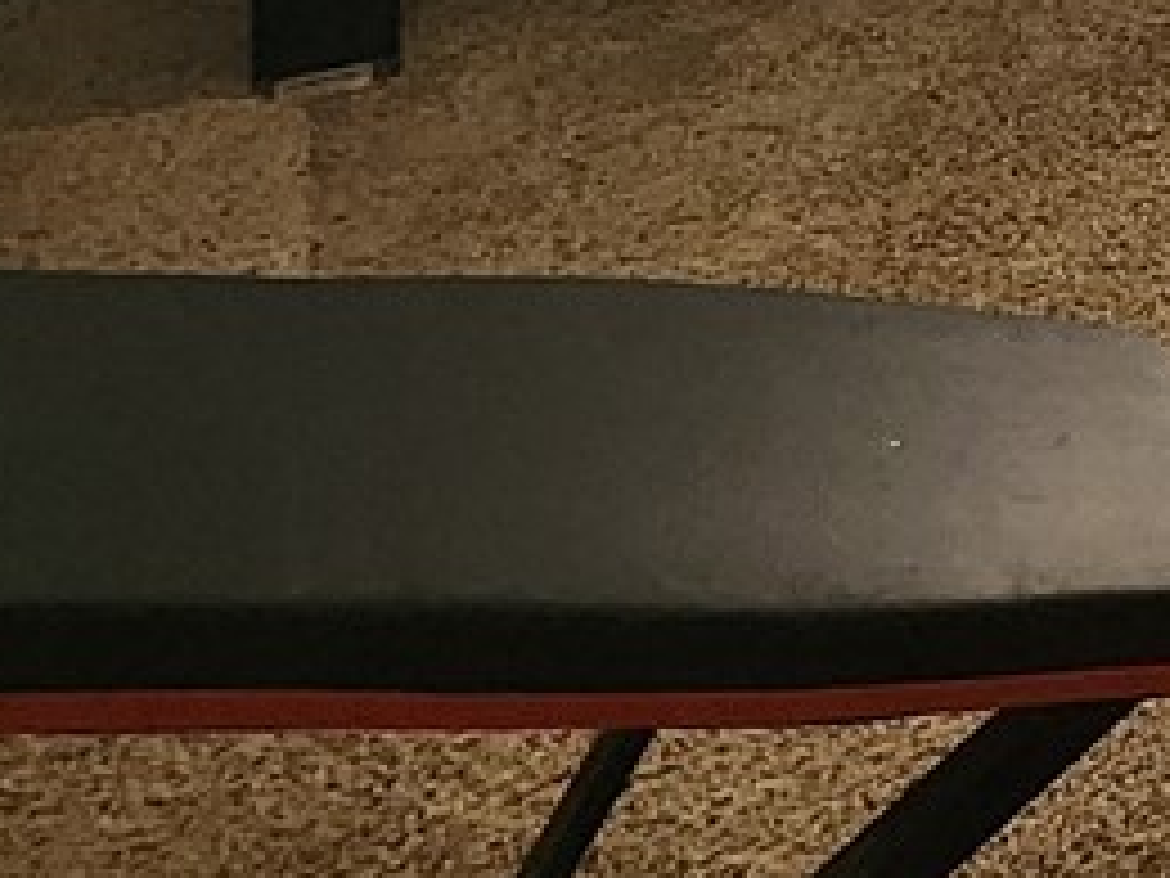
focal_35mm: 80
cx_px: 2992
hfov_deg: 13.9
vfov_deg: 13.9
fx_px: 2704
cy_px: -1135
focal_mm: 2.2
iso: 200
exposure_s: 1/60
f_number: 2.2
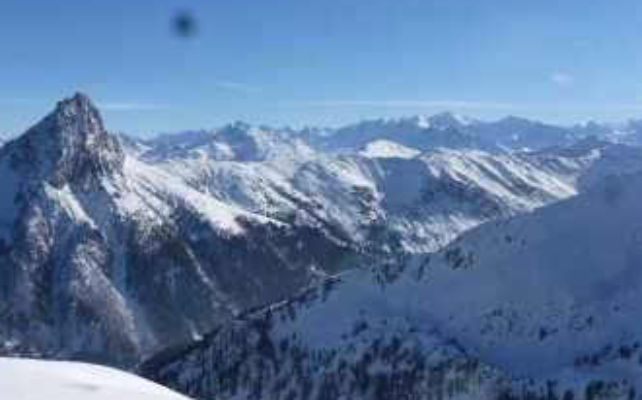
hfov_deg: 45.3
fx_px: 770
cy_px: 175
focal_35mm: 44
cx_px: 333
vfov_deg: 29.2
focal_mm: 6.8
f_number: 5.6
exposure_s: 1/800
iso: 100
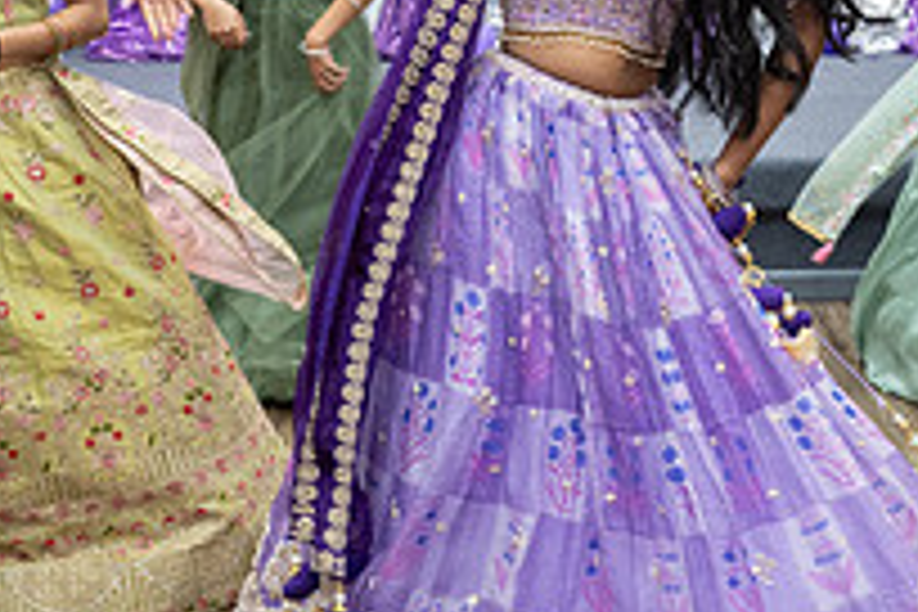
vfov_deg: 17.6
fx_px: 1963
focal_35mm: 77
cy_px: 164
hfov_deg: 26.1
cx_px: 662
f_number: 4
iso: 1000
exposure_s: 1/160
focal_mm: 27
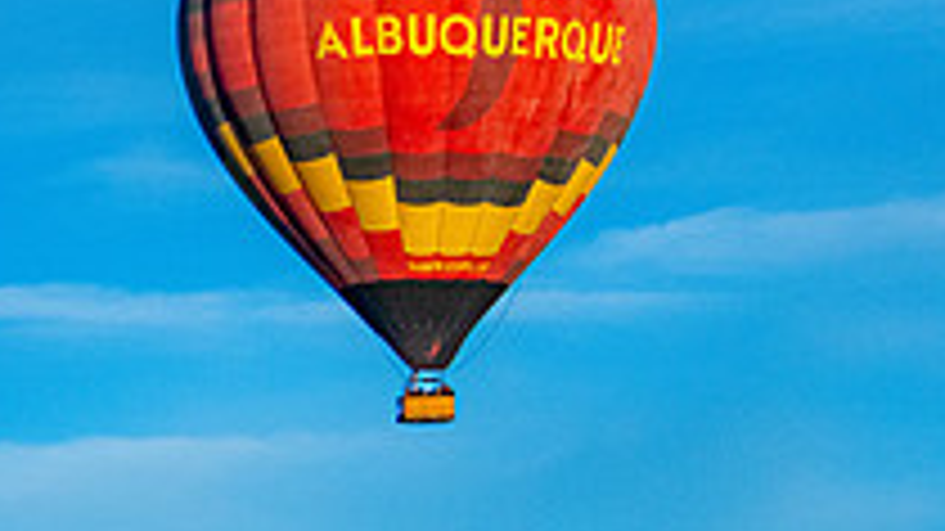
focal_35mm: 255
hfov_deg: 8.3
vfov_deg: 4.8
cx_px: -309
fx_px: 6388
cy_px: 383
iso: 1600
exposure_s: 1/8000
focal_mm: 70
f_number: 5
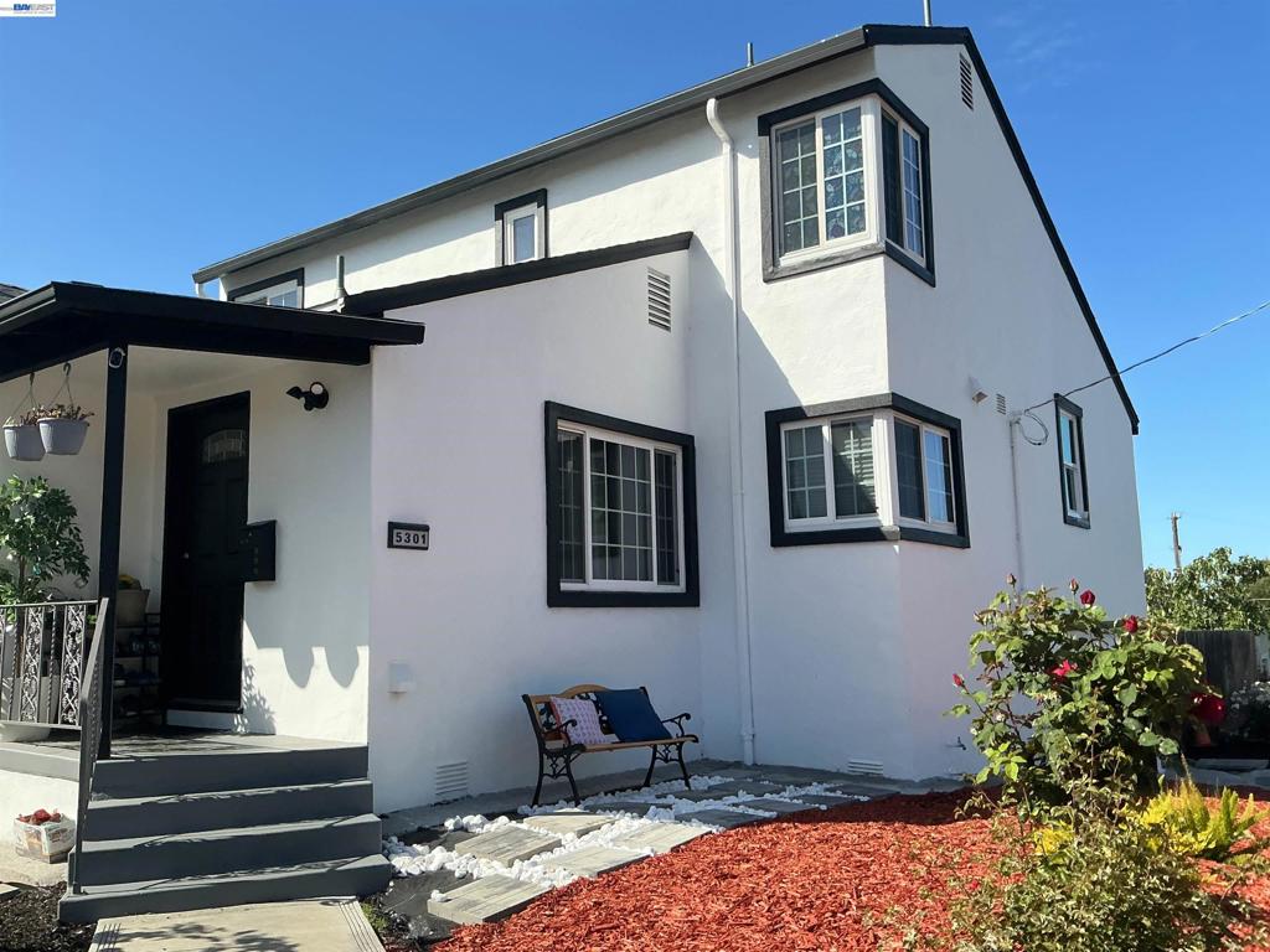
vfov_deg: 48.2
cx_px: 635
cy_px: 476
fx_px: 1064
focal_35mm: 29
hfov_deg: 61.7
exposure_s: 1/1675
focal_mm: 3
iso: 25
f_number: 1.8
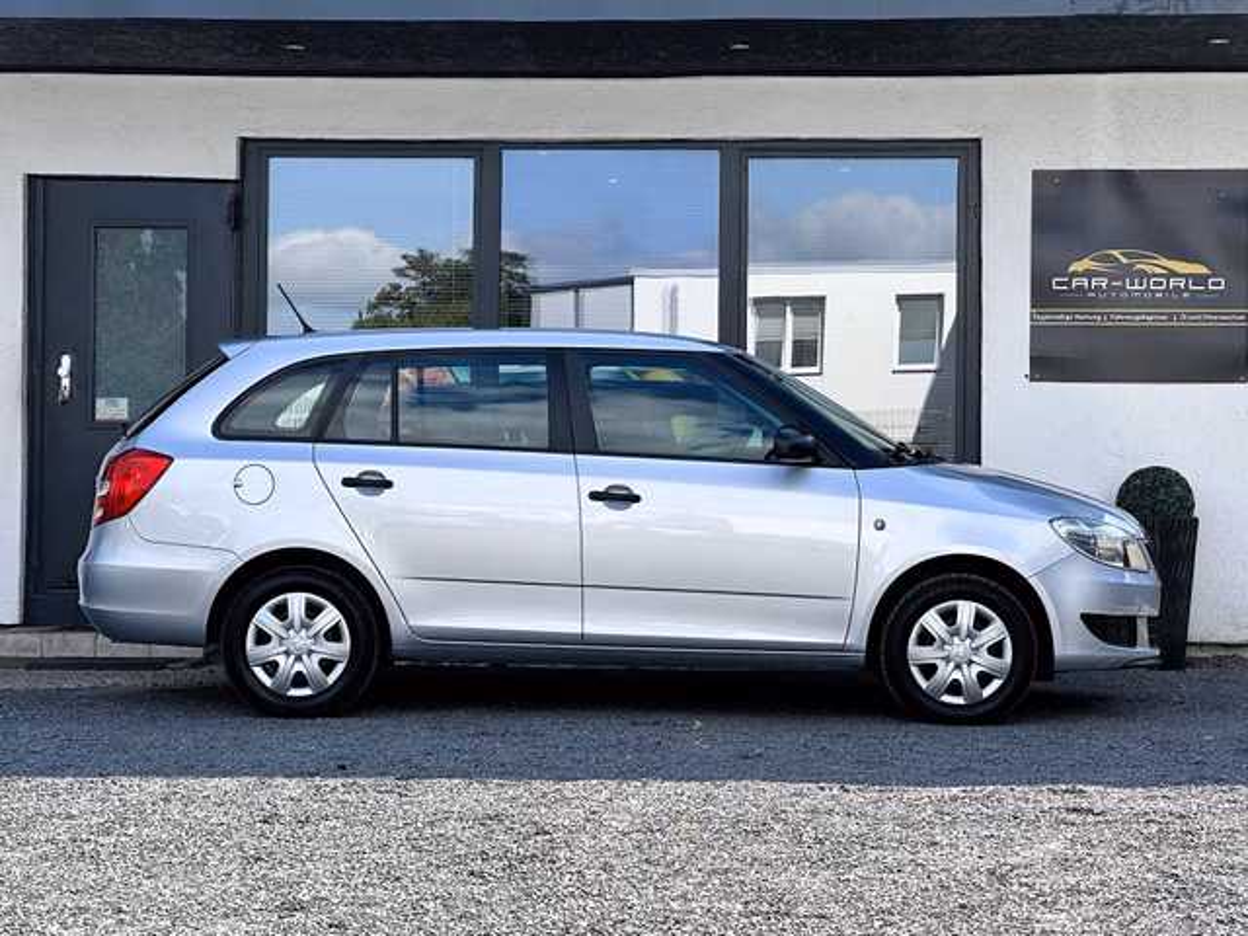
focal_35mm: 77
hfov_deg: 25.3
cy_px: 468
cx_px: 624
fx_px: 2776
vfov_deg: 19.1
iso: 32
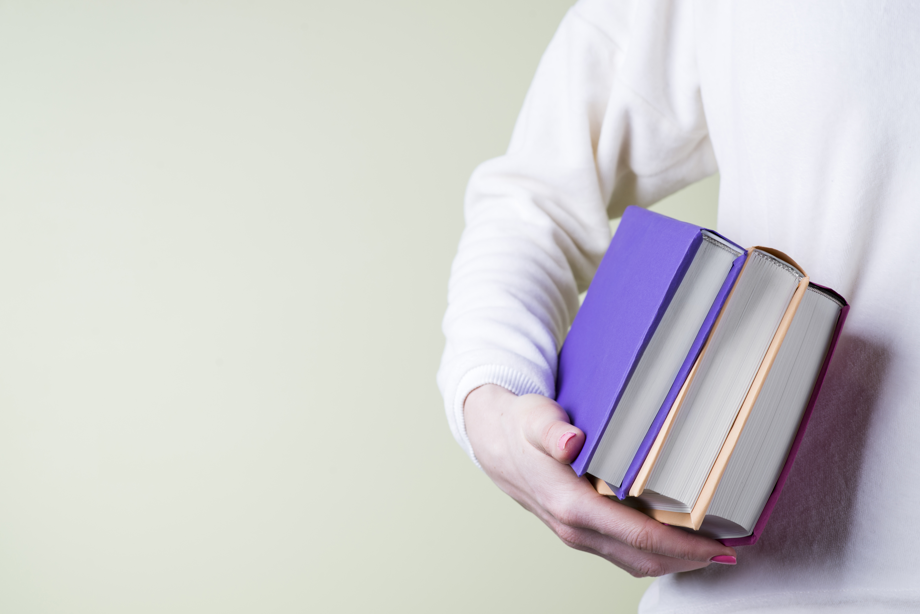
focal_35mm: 85
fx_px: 2173
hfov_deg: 23.9
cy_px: 307
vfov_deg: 16.1
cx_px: 460
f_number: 7.1
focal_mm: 85
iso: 100
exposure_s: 1/160
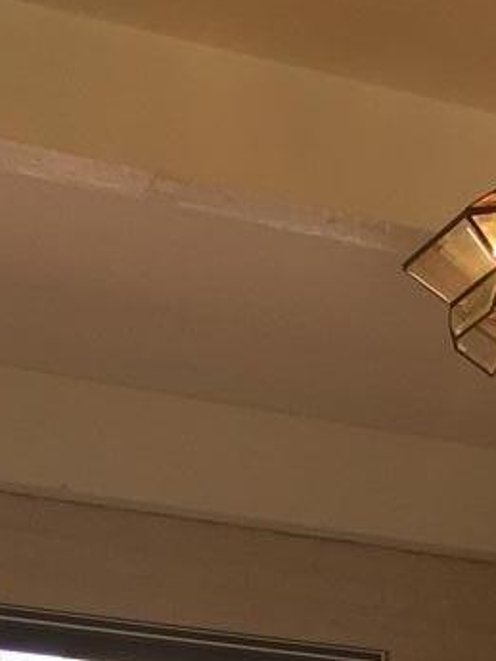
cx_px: 573
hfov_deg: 10.7
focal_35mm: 137
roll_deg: -0.9
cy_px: 1247
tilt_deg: -1.9
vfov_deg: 12.9
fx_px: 2616
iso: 32
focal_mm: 4.15
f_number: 2.2
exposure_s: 1/252
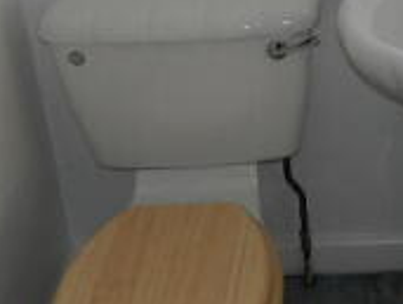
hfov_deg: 21.8
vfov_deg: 16.8
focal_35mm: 85
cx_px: 442
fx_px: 992
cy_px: -41
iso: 80
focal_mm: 4.5
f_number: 3.1
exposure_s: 1/160
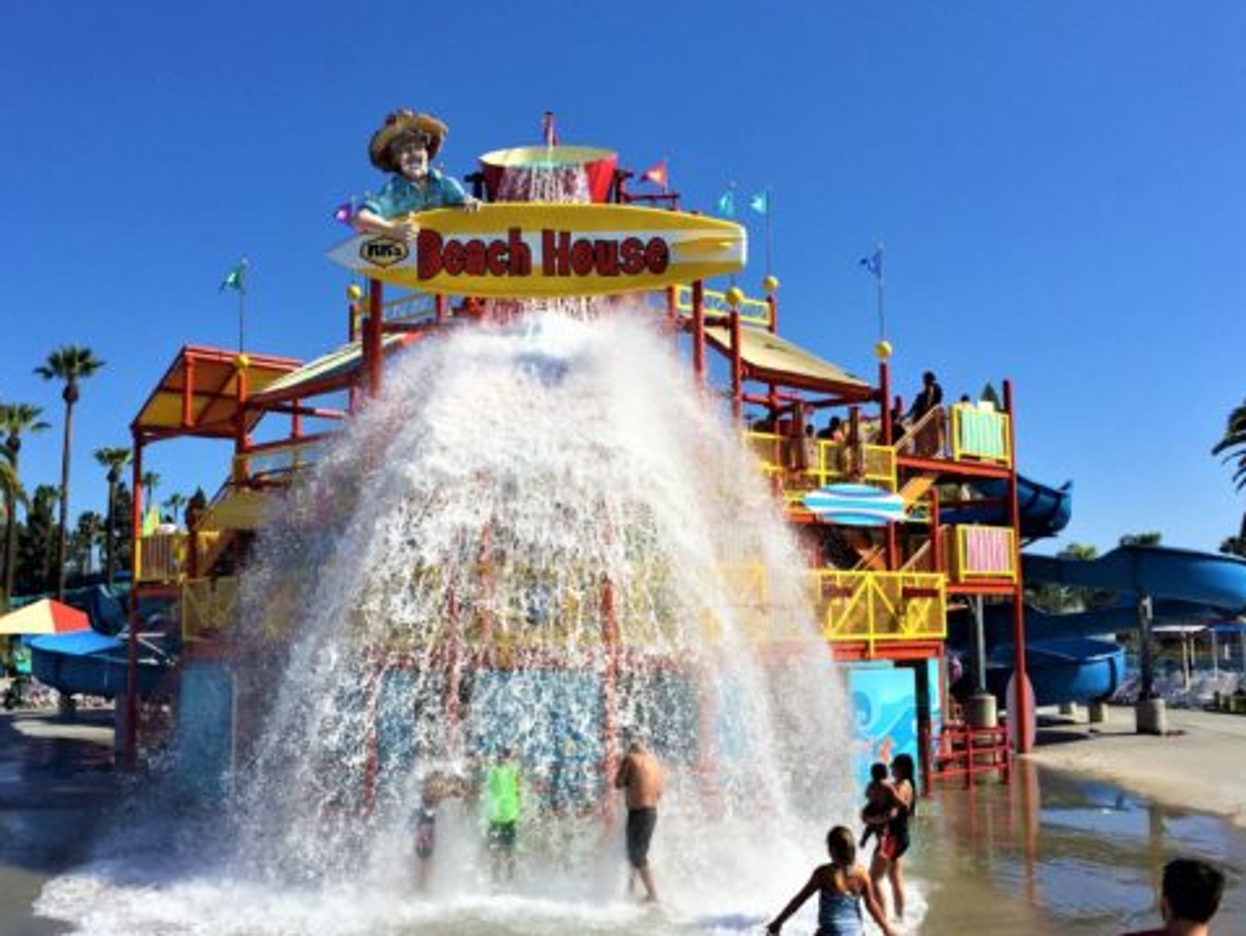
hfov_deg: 50.0
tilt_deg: +4.9
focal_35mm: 37
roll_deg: -2.1
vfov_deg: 38.7
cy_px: 495
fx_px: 1332
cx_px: 534
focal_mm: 4.15
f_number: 2.2
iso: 32
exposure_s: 1/4405
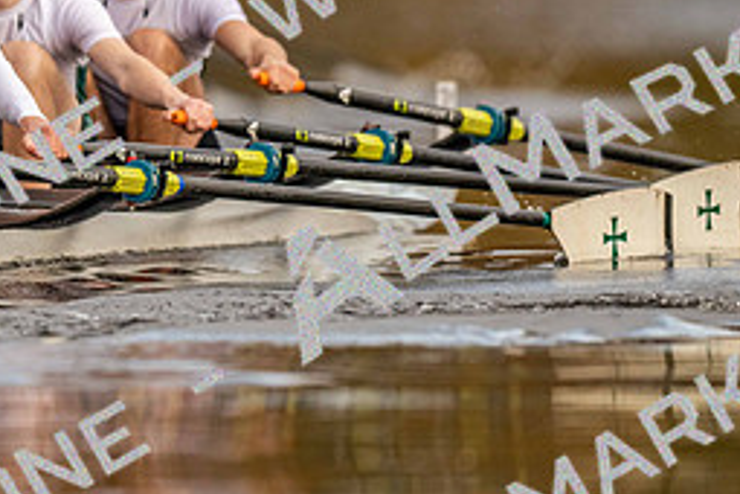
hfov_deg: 1.5
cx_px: 38
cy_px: 89
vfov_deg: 1.0
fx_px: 28097
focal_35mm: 1367
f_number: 4
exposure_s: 1/2500
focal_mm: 600
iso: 1800
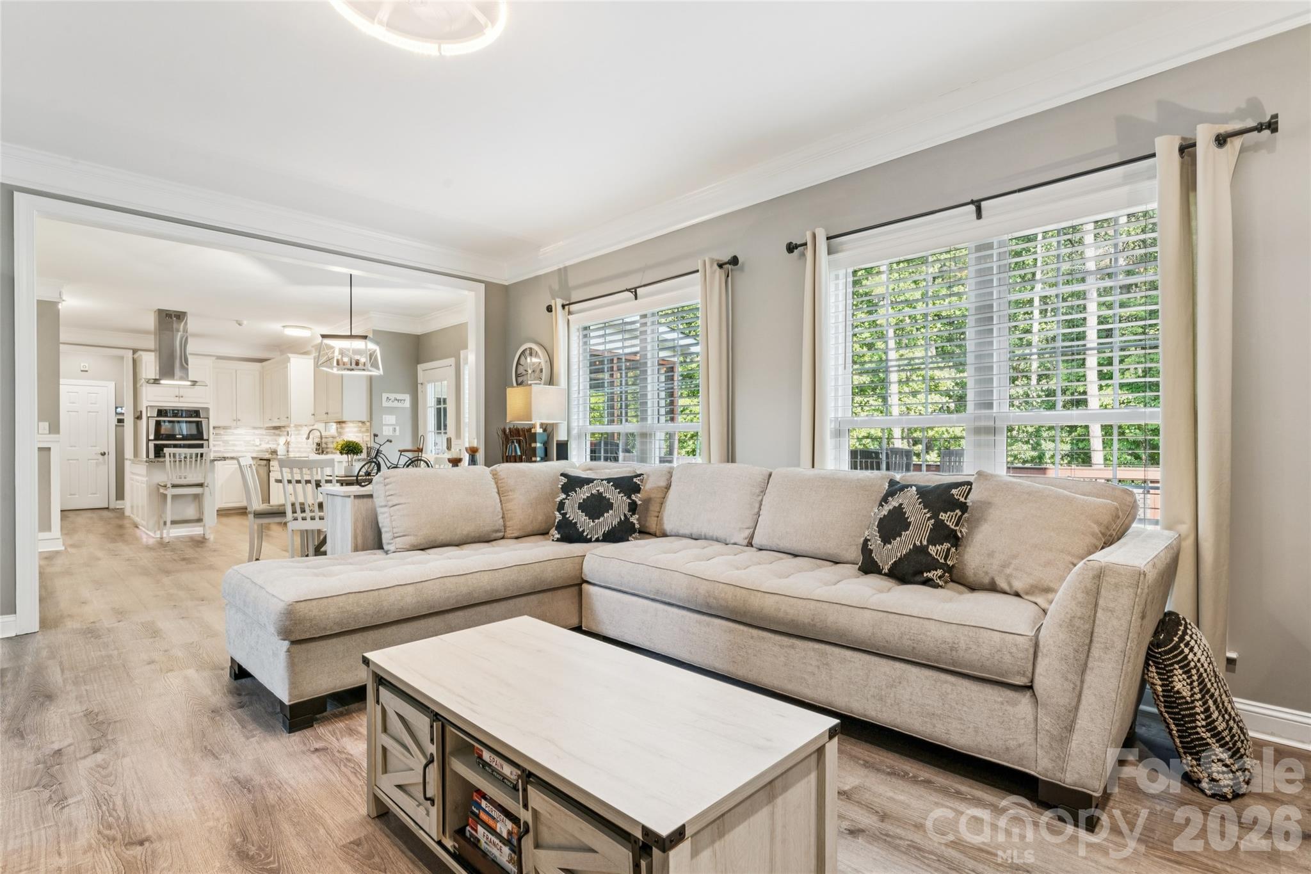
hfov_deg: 94.0
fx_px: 612
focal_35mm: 17
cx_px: 656
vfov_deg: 71.1
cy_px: 437
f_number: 13
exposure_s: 1/4
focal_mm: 16.8
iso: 200
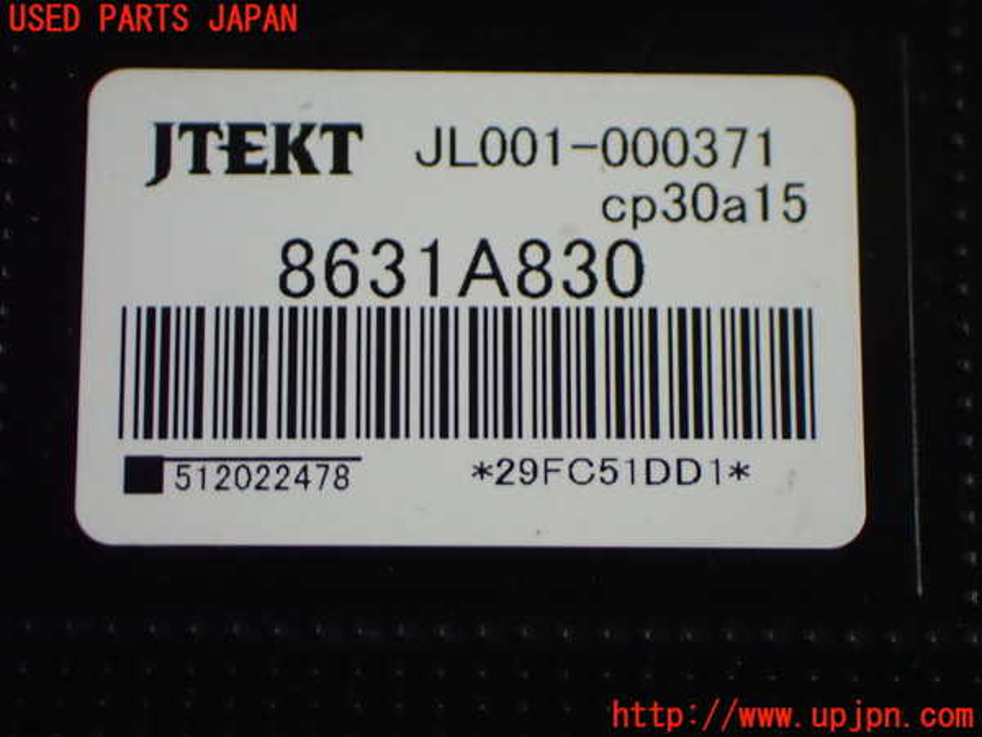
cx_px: 491
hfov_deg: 22.3
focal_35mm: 88
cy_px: 368
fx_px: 2496
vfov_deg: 16.8
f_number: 4.5
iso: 1600
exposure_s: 1/60
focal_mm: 15.66
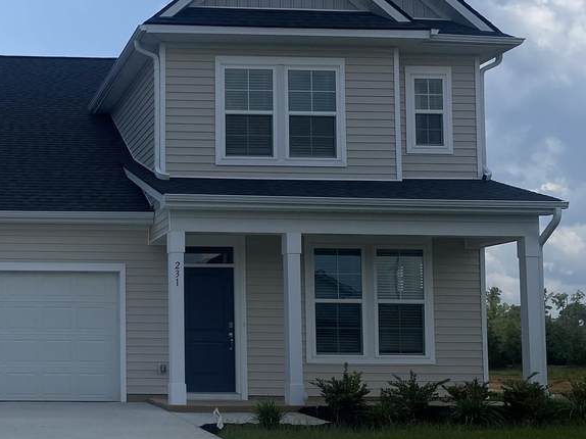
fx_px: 981
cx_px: -2
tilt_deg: +4.1
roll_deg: -0.1
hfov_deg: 30.8
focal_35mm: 58
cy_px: 294
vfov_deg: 25.1
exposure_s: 1/8197
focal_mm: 4.25
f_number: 1.8
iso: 32
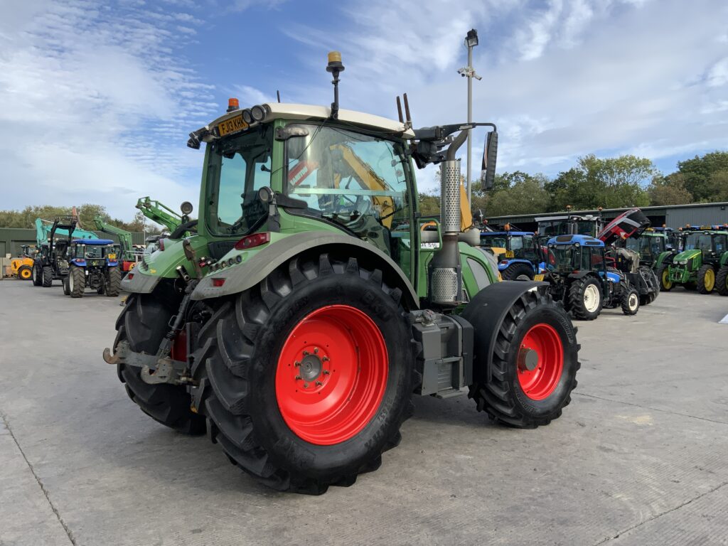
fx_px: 610
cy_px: 273
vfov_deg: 48.2
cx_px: 364
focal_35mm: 29
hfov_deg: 61.7
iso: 16
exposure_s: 1/1121
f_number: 1.8
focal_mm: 3
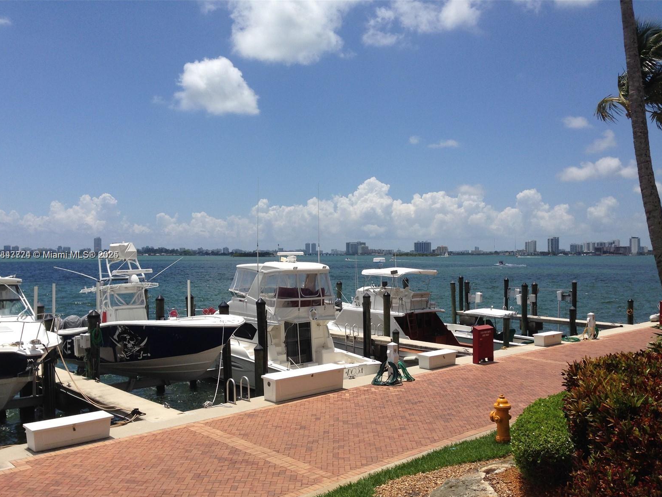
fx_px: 650
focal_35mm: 34
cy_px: 256
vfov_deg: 41.8
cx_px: 323
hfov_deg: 53.9
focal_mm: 4.12
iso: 50
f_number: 2.4
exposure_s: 1/3623
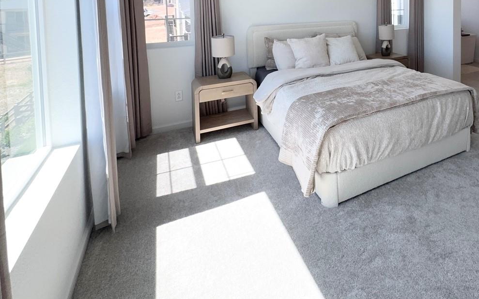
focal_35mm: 24
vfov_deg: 44.8
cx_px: 356
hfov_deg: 70.1
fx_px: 313
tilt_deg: -3.7
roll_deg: +1.0
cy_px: 14
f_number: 2.2
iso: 40
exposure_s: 1/247
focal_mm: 2.22
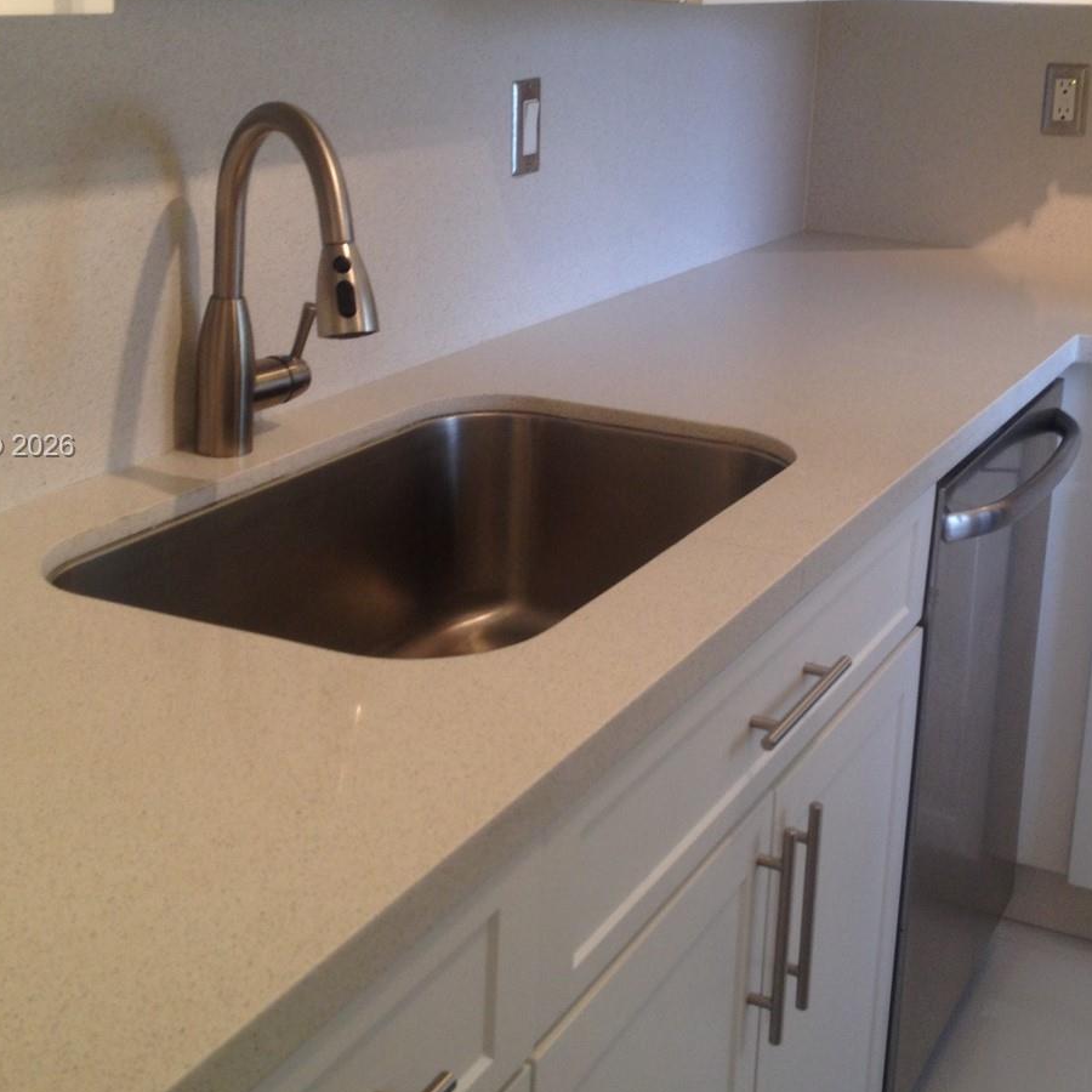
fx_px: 1963
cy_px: 448
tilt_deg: -20.0
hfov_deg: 31.0
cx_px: 667
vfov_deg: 31.0
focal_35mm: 55
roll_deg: -2.3
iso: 64
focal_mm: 4.28
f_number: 2.4
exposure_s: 1/20
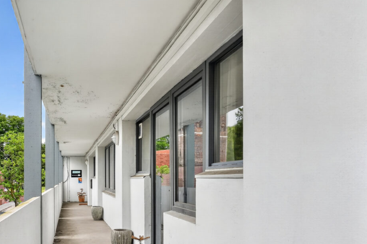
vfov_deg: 37.0
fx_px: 357
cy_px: 179
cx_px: 90
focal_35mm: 35
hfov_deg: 52.0
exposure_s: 1/250
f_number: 8
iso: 400
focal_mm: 21
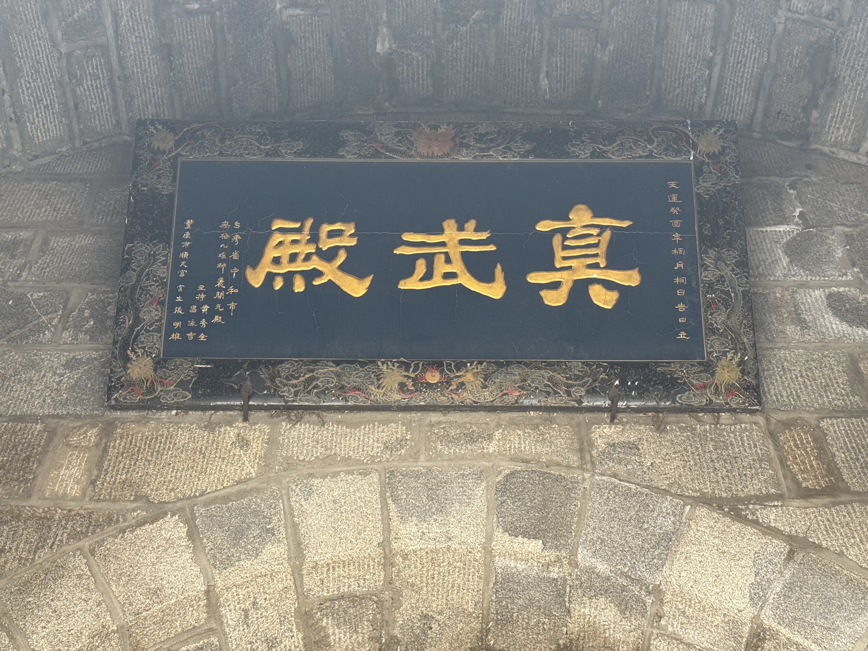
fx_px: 1204
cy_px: 326
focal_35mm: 48
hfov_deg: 39.7
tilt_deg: +48.5
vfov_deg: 30.3
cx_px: 434
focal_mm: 6.76
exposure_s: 1/60
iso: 160
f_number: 1.78
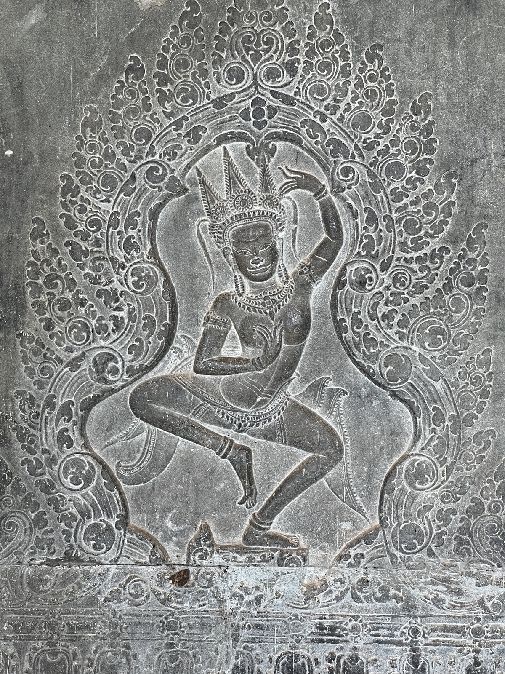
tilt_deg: -2.0
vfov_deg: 25.3
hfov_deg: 19.1
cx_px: 252
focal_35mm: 77
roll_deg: -1.2
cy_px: 337
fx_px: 1498
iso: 200
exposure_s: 1/99
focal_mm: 9
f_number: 2.8
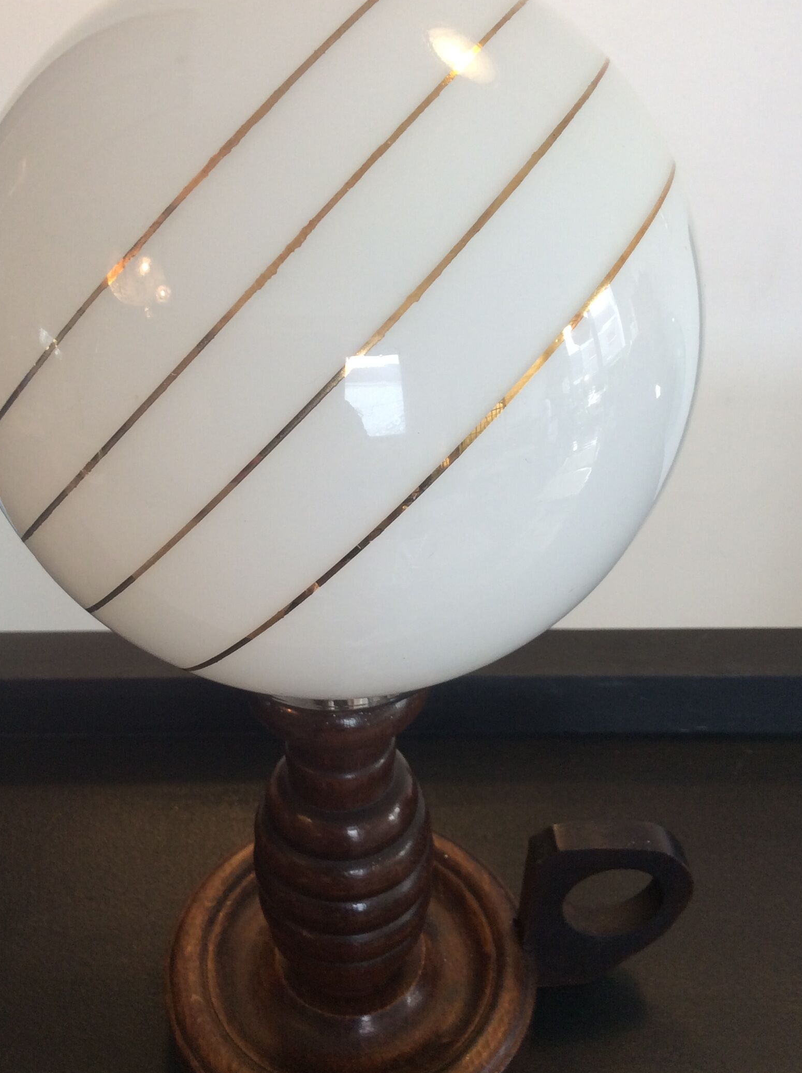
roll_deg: -0.3
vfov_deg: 46.8
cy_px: 566
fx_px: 1239
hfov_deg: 35.9
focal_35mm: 40
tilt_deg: -35.3
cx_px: 381
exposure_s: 1/25
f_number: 2.4
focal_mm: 3.3
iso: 40
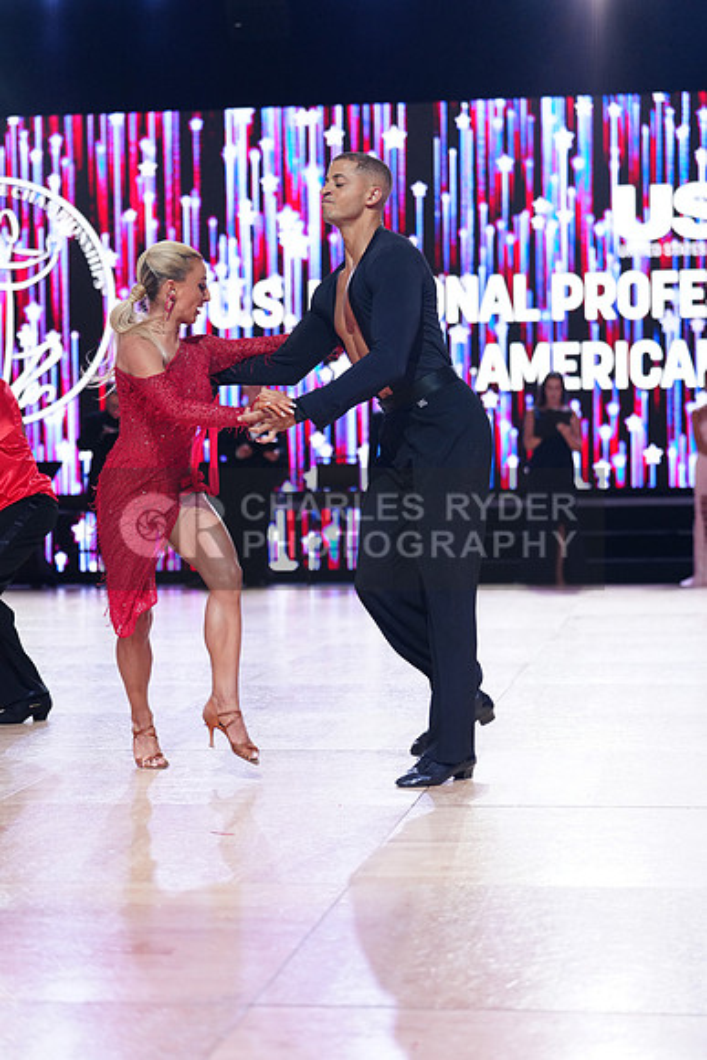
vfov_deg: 26.3
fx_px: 2267
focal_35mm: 77
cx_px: 354
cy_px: 530
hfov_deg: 17.7
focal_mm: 77
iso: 2000
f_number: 2.8
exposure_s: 1/500
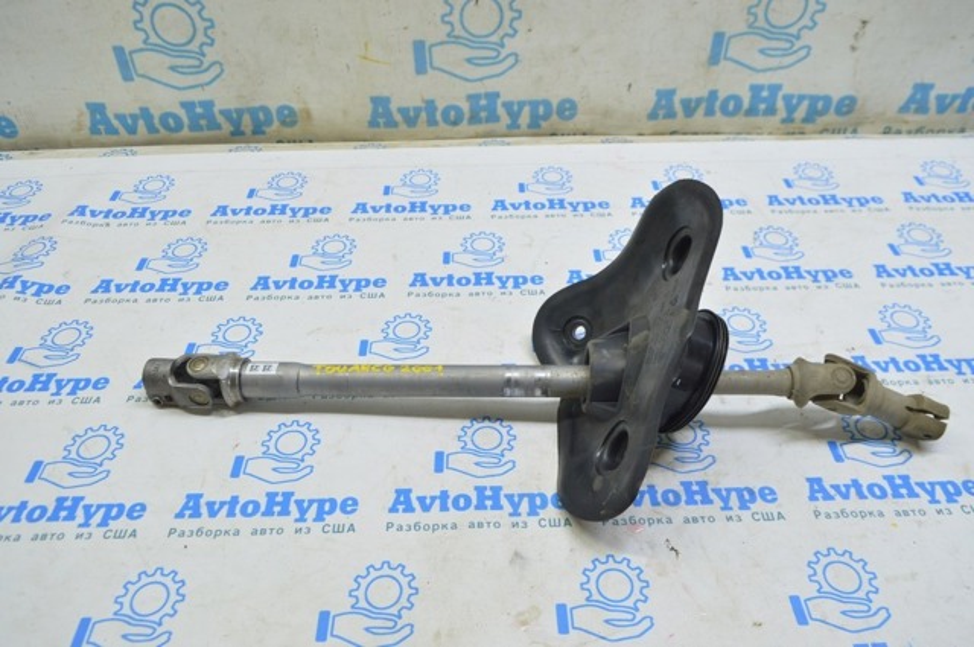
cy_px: 324
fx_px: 730
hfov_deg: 67.4
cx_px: 487
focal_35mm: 27
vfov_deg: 47.8
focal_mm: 18
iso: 400
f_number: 5.6
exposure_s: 1/20
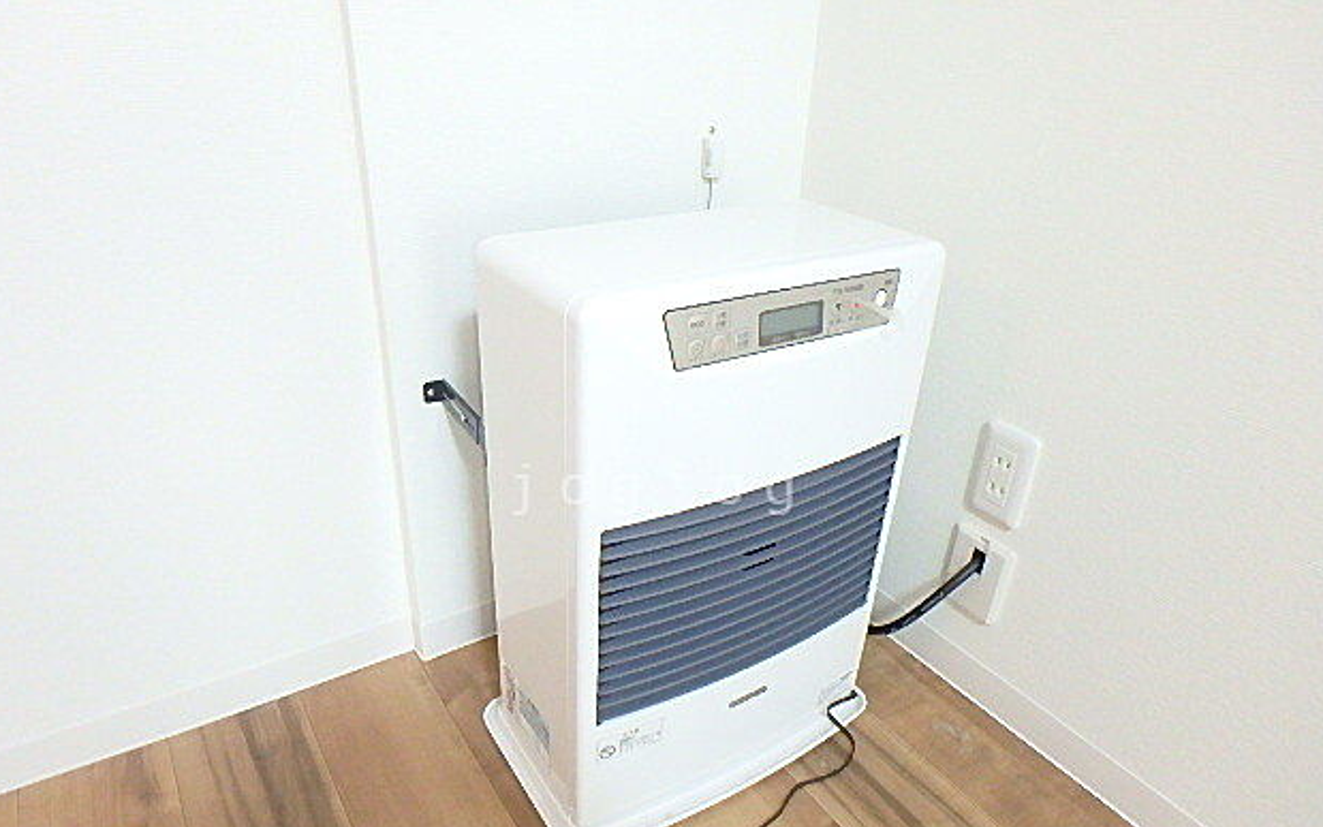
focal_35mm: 23
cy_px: 489
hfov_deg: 77.2
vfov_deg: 52.7
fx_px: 829
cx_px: 658
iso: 1000
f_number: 3.5
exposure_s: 1/30
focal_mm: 3.7
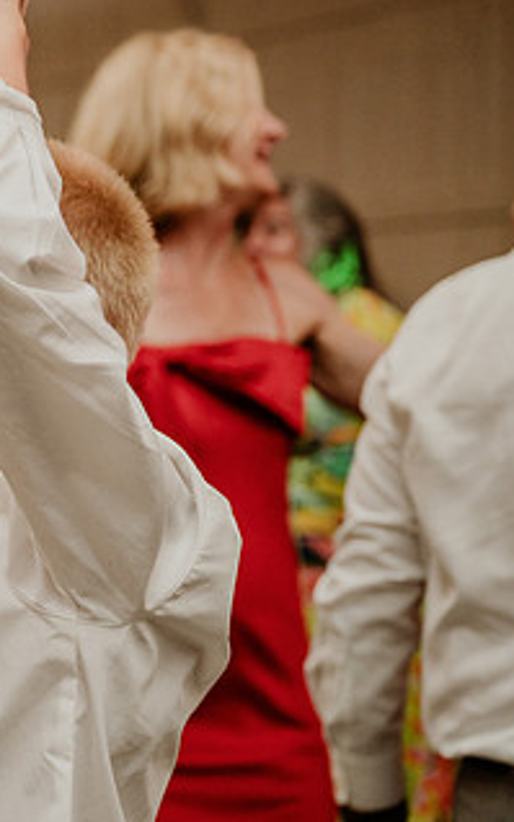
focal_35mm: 90
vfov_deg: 23.0
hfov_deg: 13.9
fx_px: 2015
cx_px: -171
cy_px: 379
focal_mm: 45
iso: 125
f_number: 2.8
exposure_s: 1/200
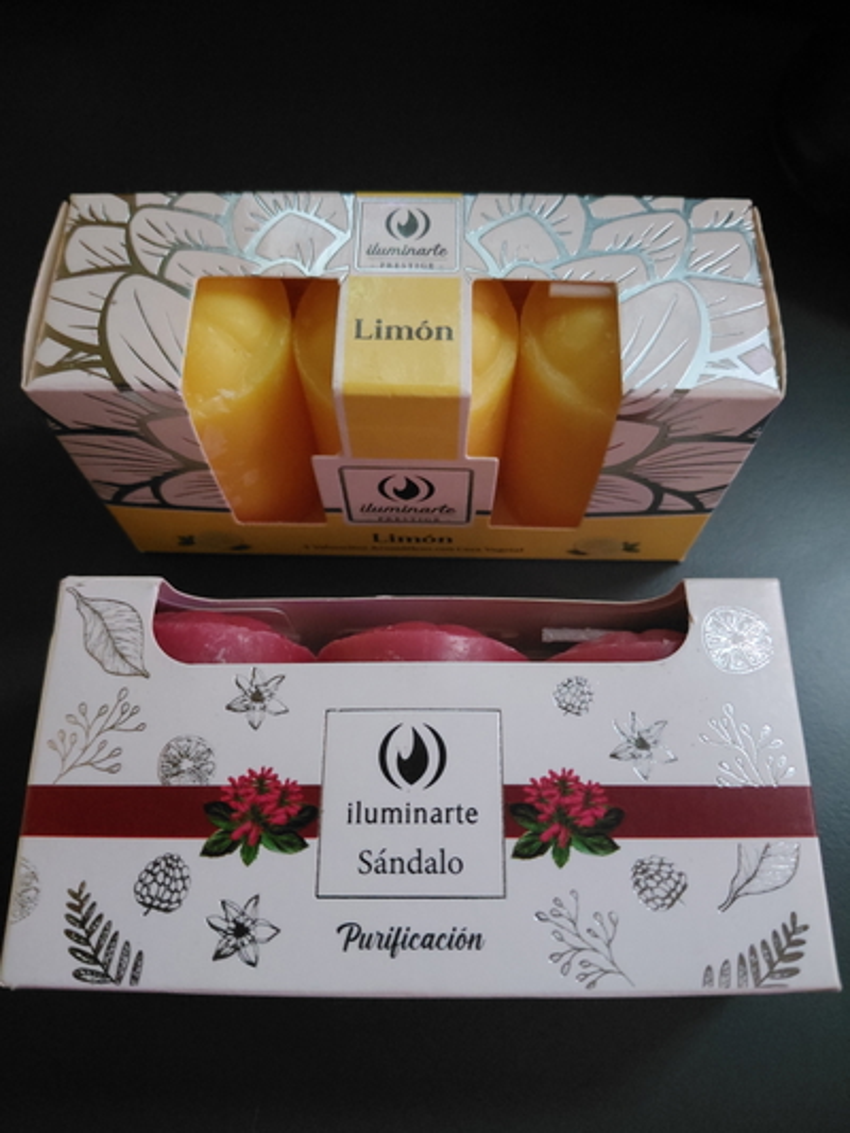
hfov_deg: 54.9
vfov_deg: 69.4
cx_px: 425
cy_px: 566
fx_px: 818
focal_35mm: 25
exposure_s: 1/8.34
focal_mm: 4.69
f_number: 1.8
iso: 1250
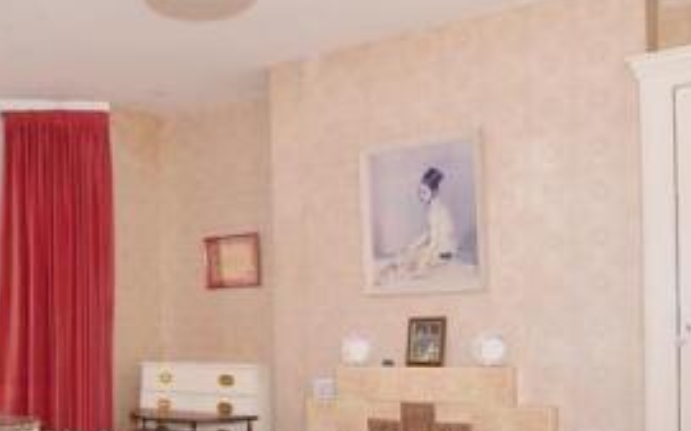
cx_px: 196
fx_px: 696
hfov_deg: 51.1
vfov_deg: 33.6
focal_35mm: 37
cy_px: 333
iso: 400
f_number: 8
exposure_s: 1/200
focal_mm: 10
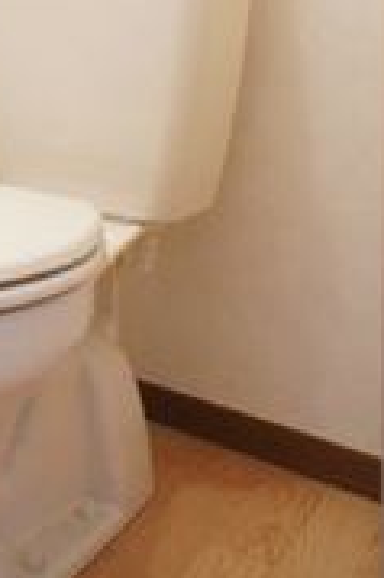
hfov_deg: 19.2
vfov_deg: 27.8
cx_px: -68
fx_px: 1074
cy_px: -36
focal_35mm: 67
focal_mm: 16
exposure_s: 1/30
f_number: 2.8
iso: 800
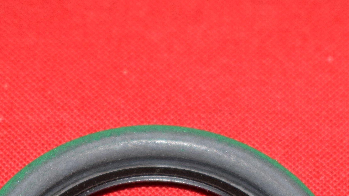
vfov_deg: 5.5
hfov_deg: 9.8
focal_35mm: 219
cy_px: 306
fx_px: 2027
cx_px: 171
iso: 1250
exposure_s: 1/200
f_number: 5.6
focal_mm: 52
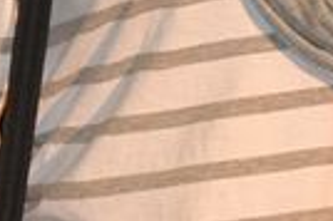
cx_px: 380
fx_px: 9240
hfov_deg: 2.1
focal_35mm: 1000
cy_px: -187
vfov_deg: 1.4
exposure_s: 1/60
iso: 1000
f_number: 5.6
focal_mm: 105
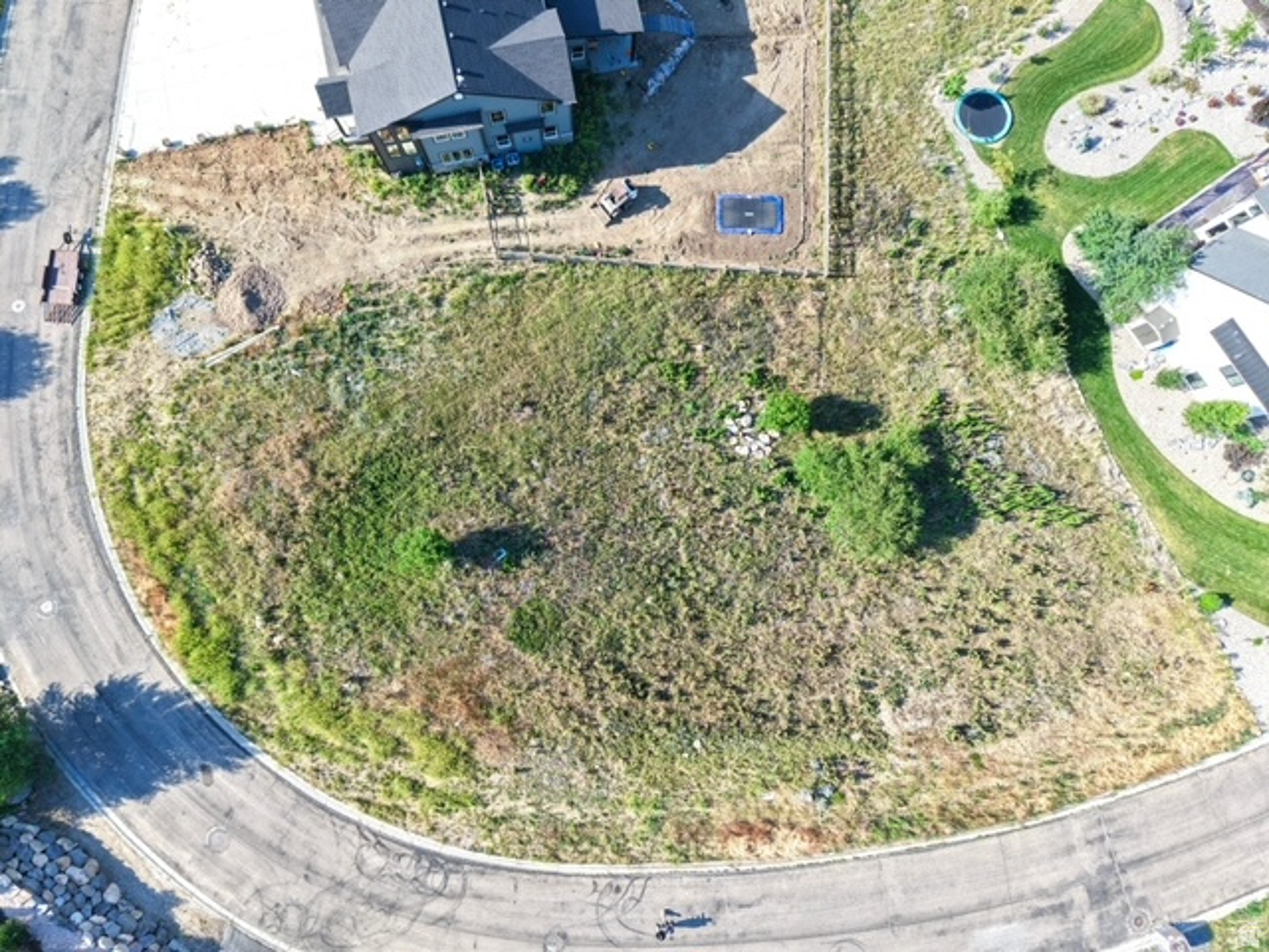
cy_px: 476
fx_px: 880
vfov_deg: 56.8
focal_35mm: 24
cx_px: 634
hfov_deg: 71.6
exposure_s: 1/2000
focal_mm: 8.67
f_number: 1.8
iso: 220
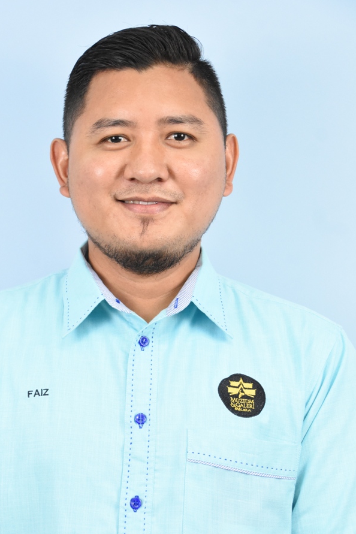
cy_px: 283
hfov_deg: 13.7
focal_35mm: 100
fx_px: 1483
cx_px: 155
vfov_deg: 20.4
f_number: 5.6
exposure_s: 1/320
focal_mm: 58
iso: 4000
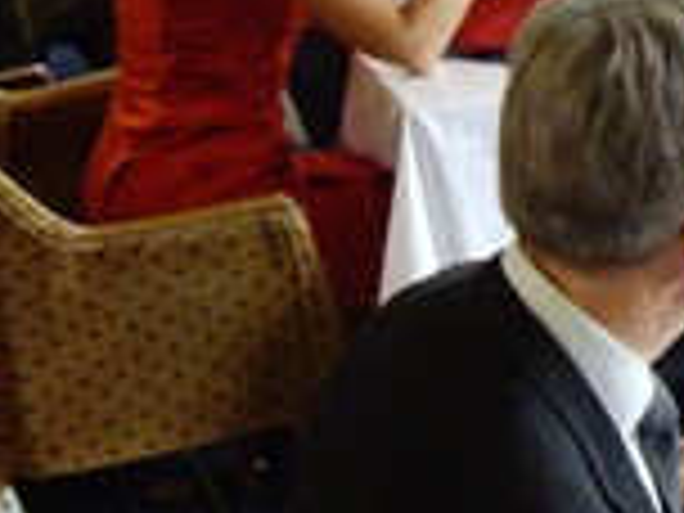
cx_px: 824
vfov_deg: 9.1
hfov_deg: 12.1
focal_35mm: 160
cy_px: -162
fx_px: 3162
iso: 400
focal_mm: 7.9
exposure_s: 1/60
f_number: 2.8
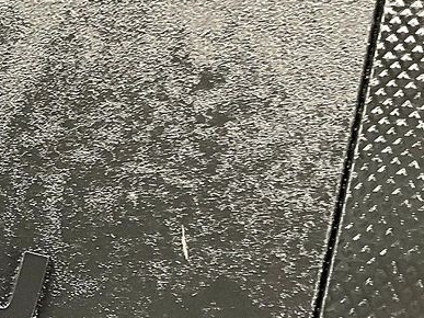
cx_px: -336
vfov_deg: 12.3
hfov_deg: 14.5
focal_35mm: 120
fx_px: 1469
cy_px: 220
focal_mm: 3
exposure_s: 1/97
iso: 64
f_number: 1.8
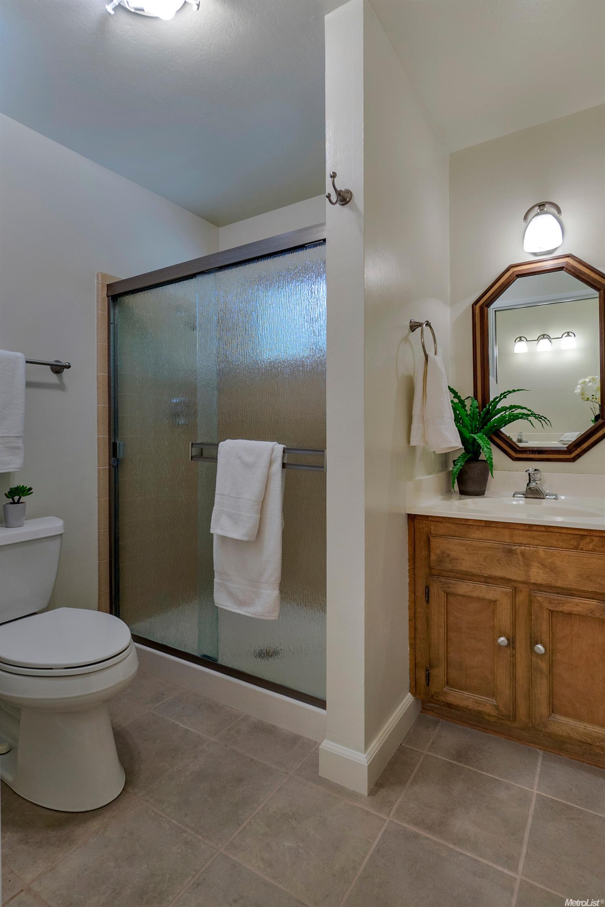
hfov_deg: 77.4
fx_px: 378
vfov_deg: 100.4
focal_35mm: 15
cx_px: 302
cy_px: 454
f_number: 5
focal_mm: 10
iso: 100
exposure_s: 1/10
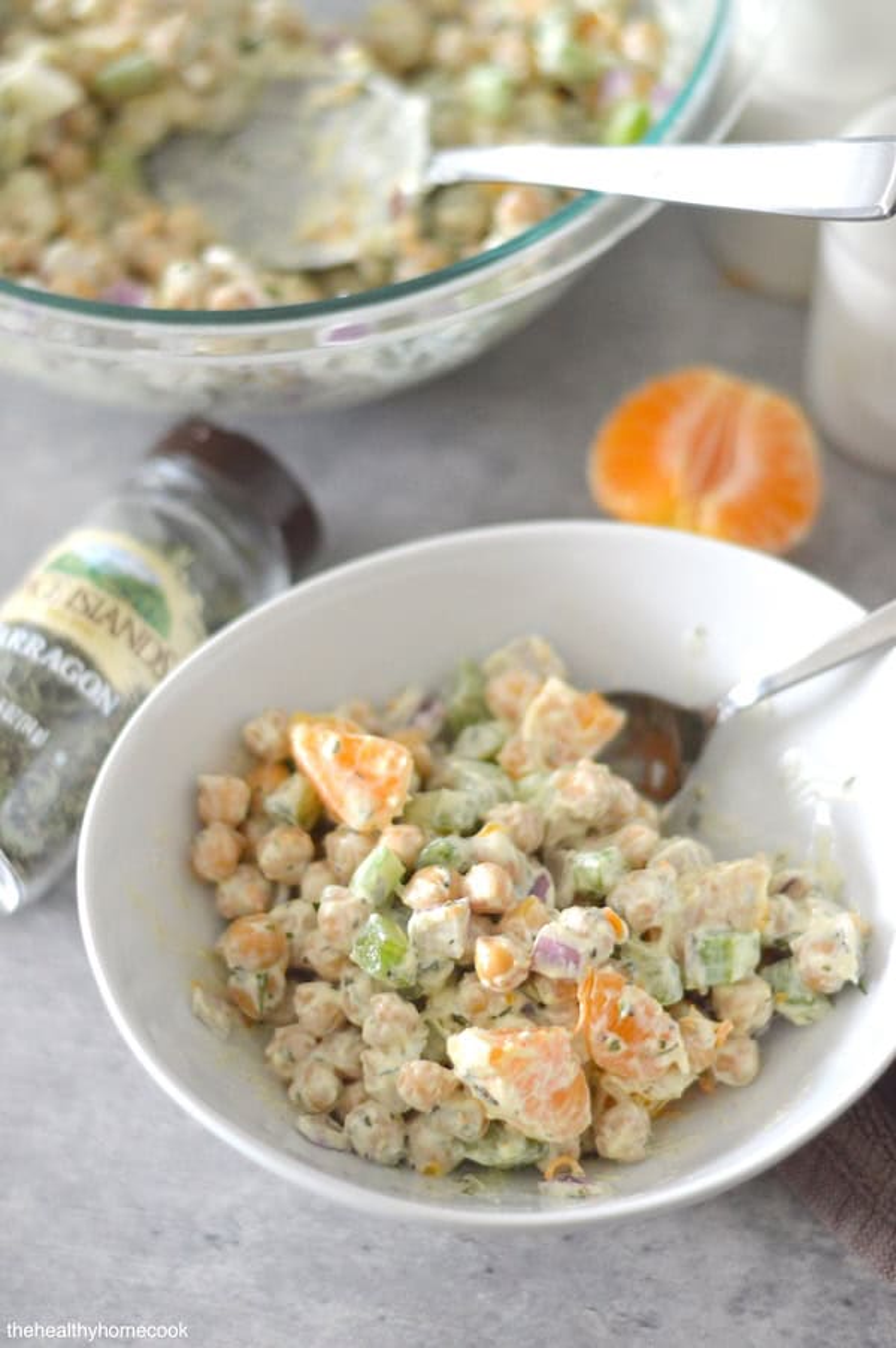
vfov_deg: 27.0
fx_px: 2804
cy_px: 674
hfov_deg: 18.2
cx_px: 448
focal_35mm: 75
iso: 1800
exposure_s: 1/500
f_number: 2
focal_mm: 50
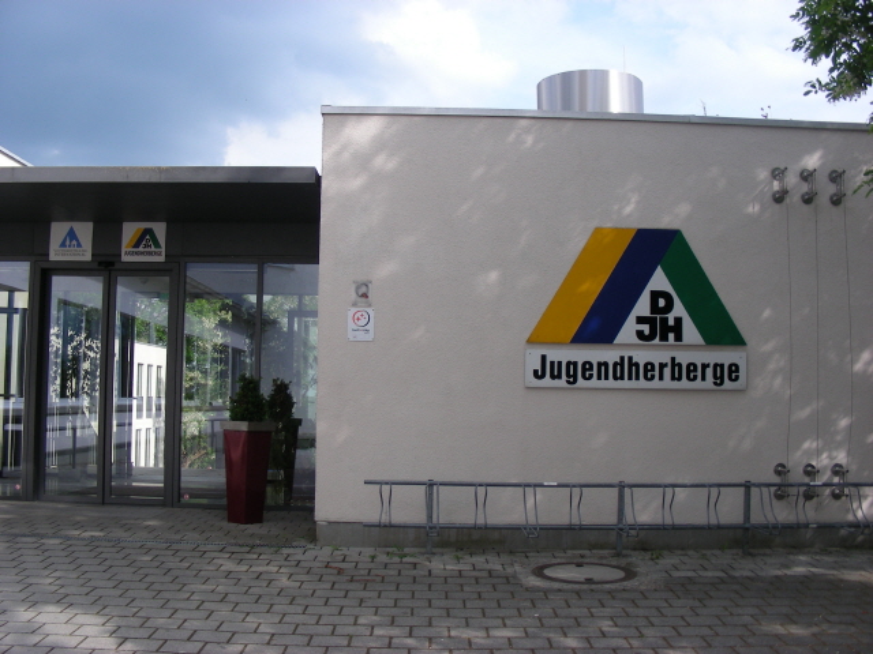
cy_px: 327
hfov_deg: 49.0
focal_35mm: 38
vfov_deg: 37.7
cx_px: 436
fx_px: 958
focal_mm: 6.3
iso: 50
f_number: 4
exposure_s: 1/365
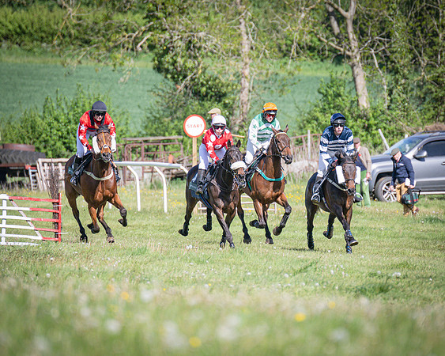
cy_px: 146
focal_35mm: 579
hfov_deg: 3.3
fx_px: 7623
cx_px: 281
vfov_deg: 2.7
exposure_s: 1/3200
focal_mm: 280
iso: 400
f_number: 4
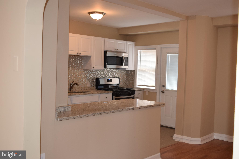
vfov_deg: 33.0
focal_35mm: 40
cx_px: 120
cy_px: 80
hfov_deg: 47.9
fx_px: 269
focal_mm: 27
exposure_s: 1/80
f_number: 4.5
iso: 800
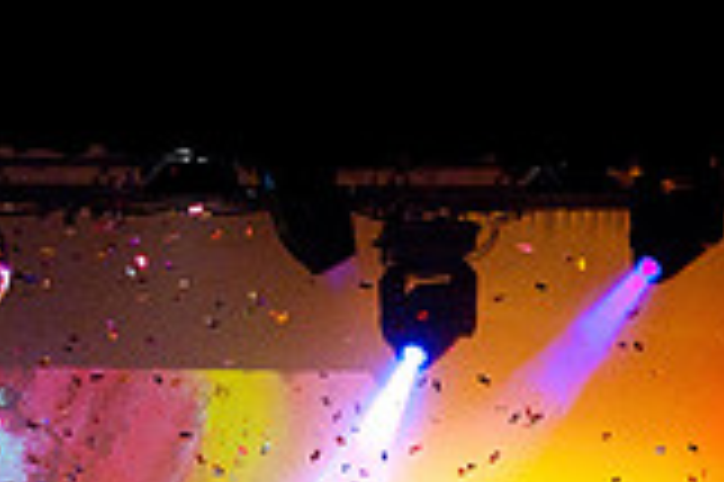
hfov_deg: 8.1
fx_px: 5063
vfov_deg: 5.4
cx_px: 0
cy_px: 856
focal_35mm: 252
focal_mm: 70
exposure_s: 1/200
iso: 3200
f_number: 5.6
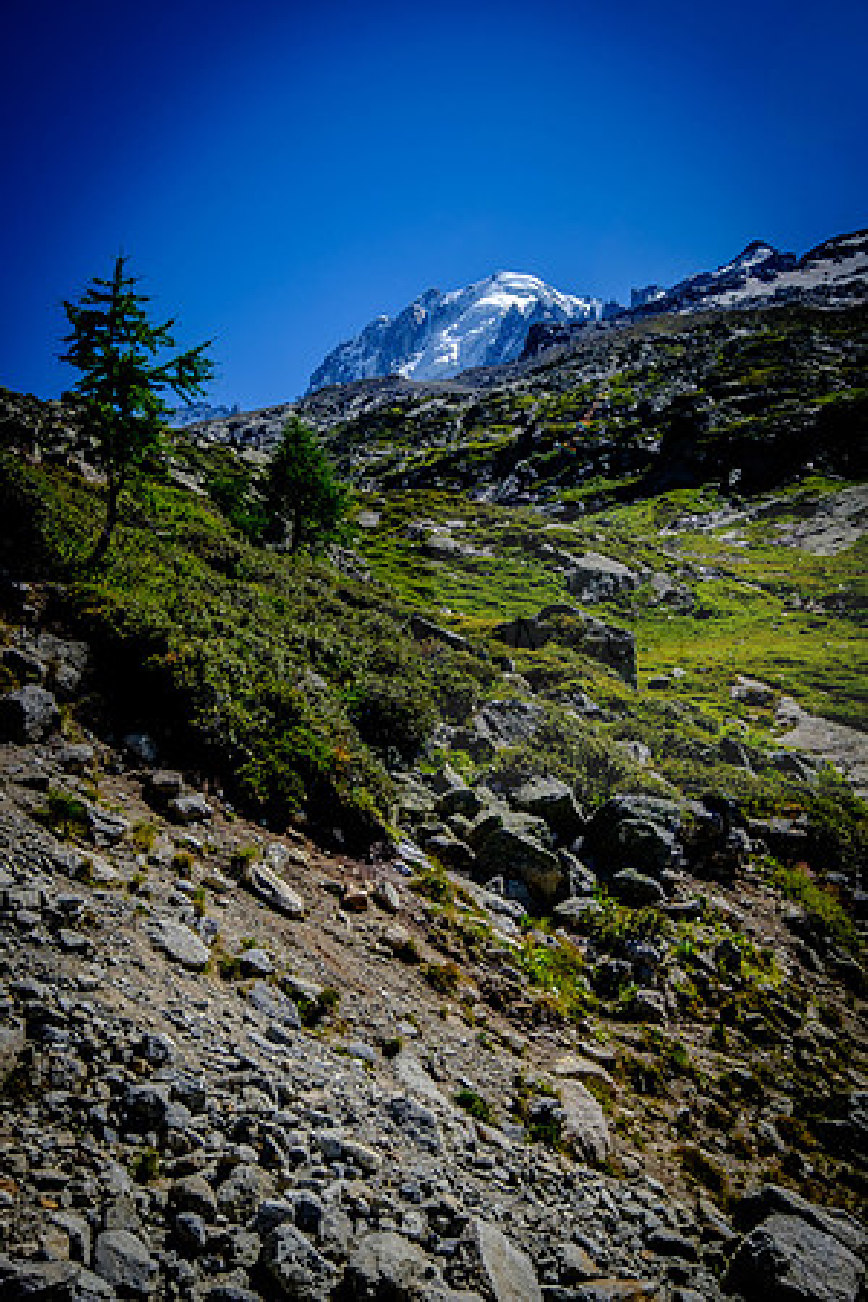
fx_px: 1302
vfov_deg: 53.1
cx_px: 434
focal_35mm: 36
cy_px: 651
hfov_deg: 36.9
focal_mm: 24
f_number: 13
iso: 200
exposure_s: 1/210
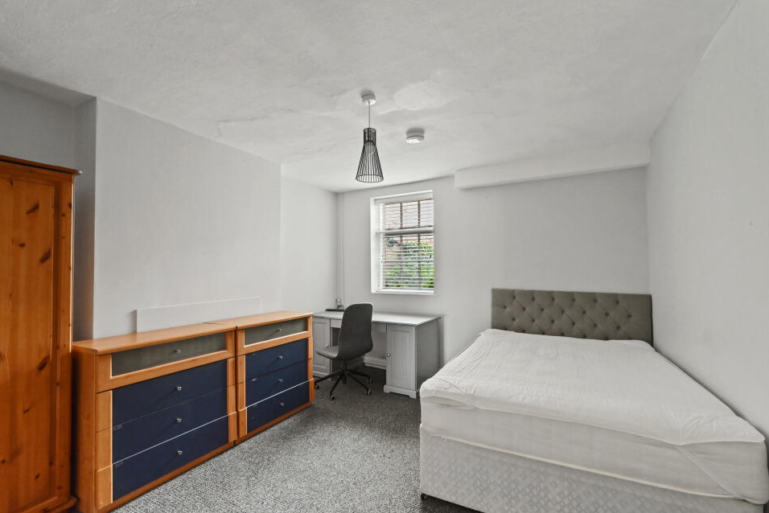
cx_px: 389
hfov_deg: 100.4
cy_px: 274
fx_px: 320
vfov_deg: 77.3
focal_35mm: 15
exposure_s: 1/5
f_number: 7.1
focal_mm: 14
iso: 6400
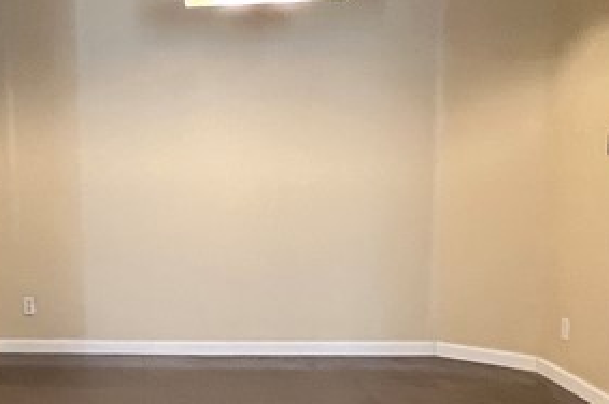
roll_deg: +1.9
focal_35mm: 49
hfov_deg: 36.8
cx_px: 19
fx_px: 828
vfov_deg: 27.3
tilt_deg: -7.0
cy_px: 266
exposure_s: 1/60
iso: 320
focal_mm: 1.57
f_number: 1.8
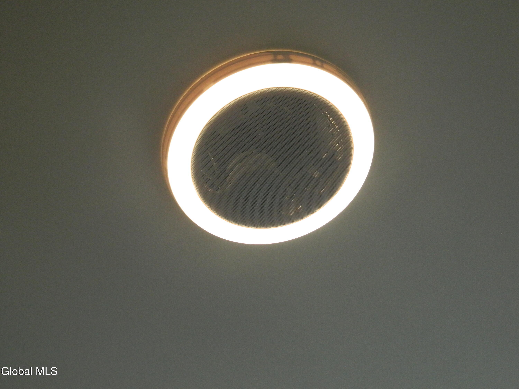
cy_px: 194
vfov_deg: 35.1
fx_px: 615
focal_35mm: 41
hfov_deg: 45.8
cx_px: 260
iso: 400
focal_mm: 7.3
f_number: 3.5
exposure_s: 1/400
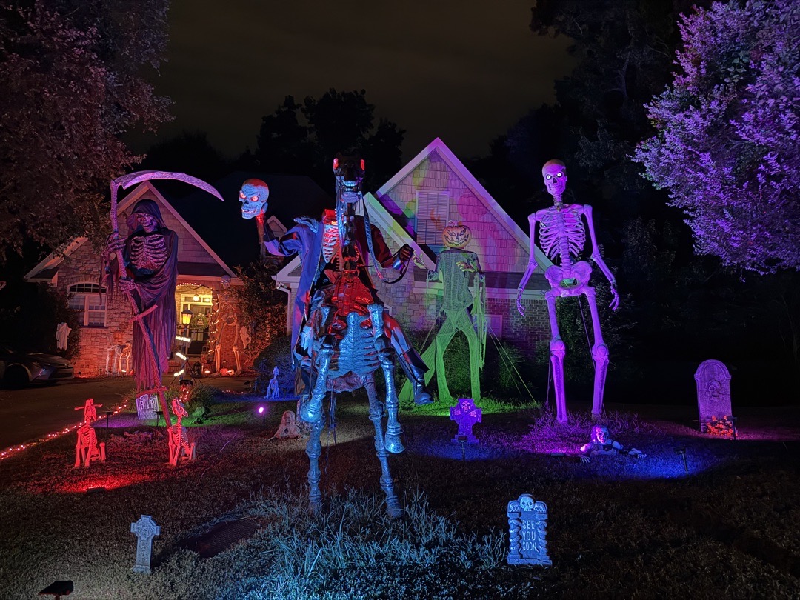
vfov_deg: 56.8
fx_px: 555
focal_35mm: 24
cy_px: 300
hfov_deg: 71.6
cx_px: 400
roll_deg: -2.6
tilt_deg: +1.4
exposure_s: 1/17
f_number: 1.78
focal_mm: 6.76
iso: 2000
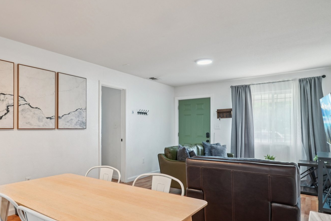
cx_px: 115
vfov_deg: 51.1
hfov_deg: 69.8
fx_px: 230
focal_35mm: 25
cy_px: 128
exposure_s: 1/5
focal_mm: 16
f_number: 8
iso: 400
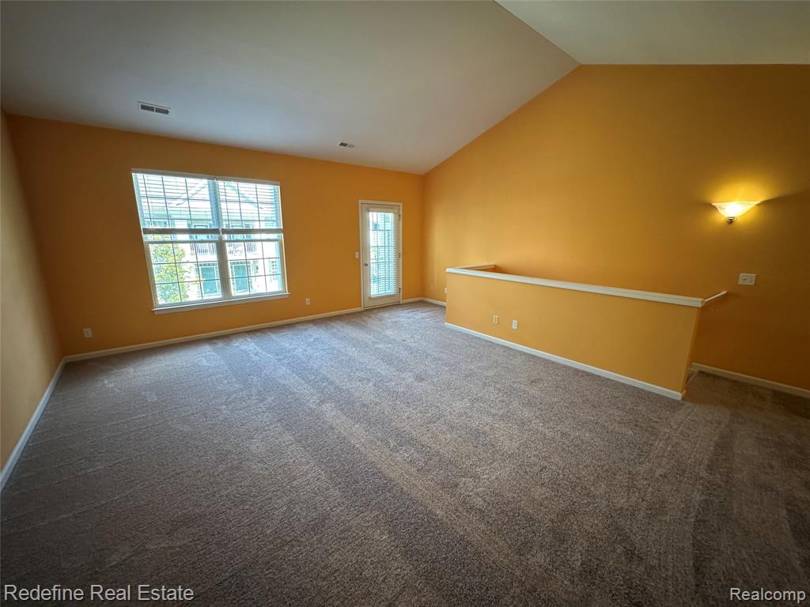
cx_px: 405
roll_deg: +0.0
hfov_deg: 102.1
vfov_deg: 85.7
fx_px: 328
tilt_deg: -11.8
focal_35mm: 14
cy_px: 304
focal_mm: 2.22
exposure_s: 1/120
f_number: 2.2
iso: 250
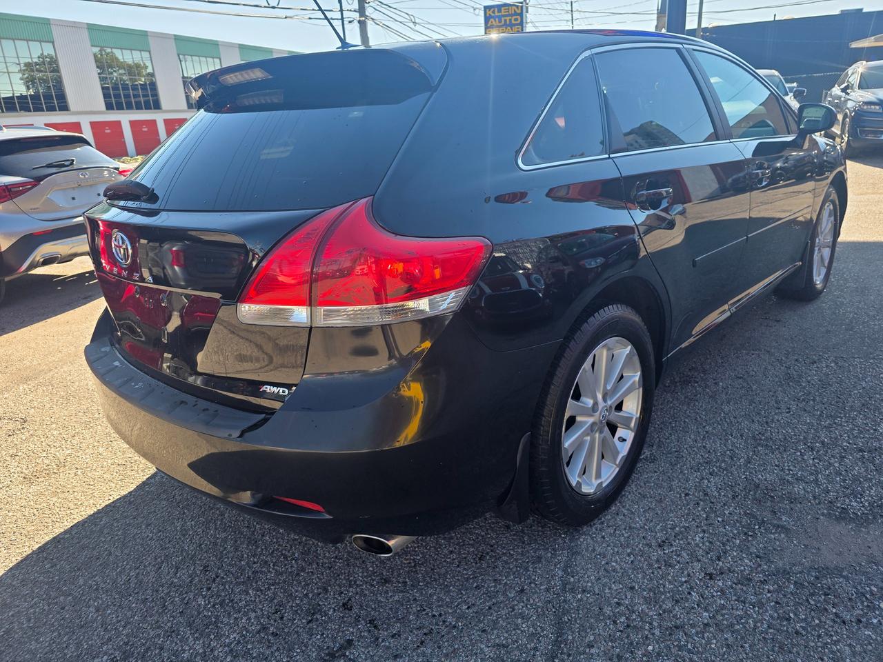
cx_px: 442
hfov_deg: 73.9
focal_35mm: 23
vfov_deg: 58.9
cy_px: 331
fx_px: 587
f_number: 1.7
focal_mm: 6.3
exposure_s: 1/2151
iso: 80
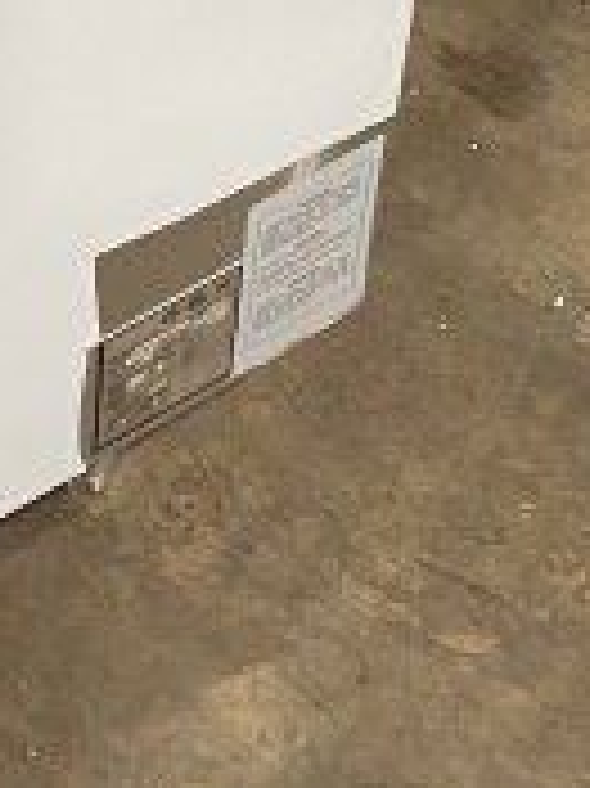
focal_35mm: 121
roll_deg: -0.8
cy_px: -493
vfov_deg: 14.8
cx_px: -180
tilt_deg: -31.7
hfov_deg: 11.9
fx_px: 2753
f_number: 1.6
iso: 200
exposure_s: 1/60
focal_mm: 4.2
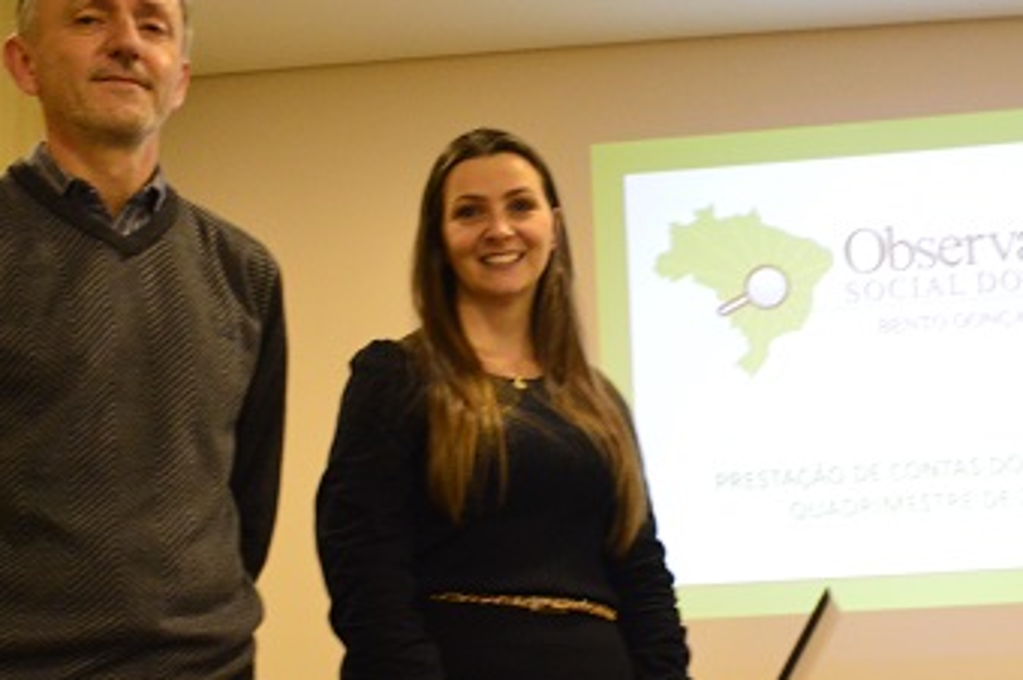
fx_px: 1728
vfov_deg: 22.2
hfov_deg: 32.5
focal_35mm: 61
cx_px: 725
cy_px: 406
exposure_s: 1/50
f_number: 7.1
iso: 3200
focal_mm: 23
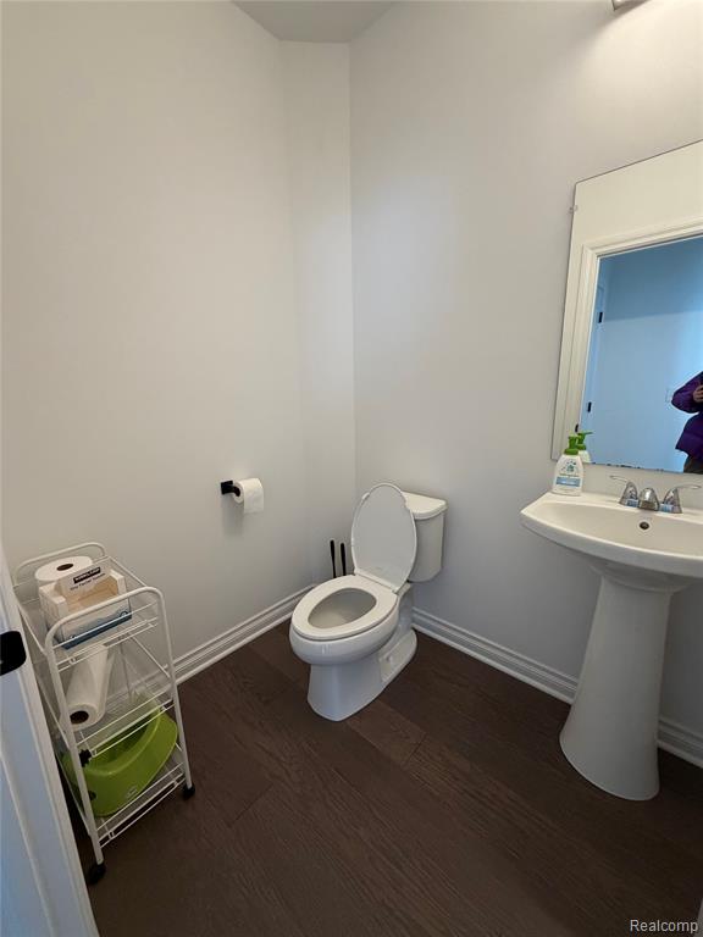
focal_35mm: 14
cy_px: 468
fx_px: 379
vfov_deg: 102.1
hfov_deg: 85.7
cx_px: 352
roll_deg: +2.1
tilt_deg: -12.0
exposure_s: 1/120
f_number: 2.2
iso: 320
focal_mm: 2.22
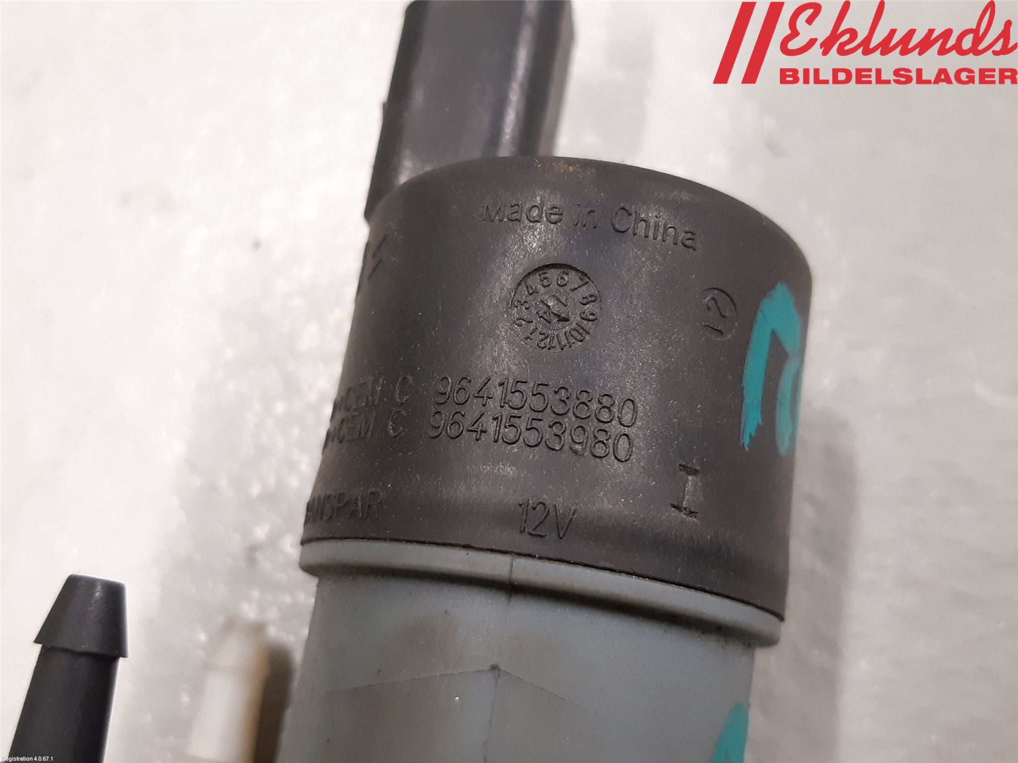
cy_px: 382
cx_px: 509
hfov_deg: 67.3
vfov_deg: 53.1
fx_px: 765
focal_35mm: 26
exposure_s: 1/33
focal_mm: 3.93
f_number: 1.7
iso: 250
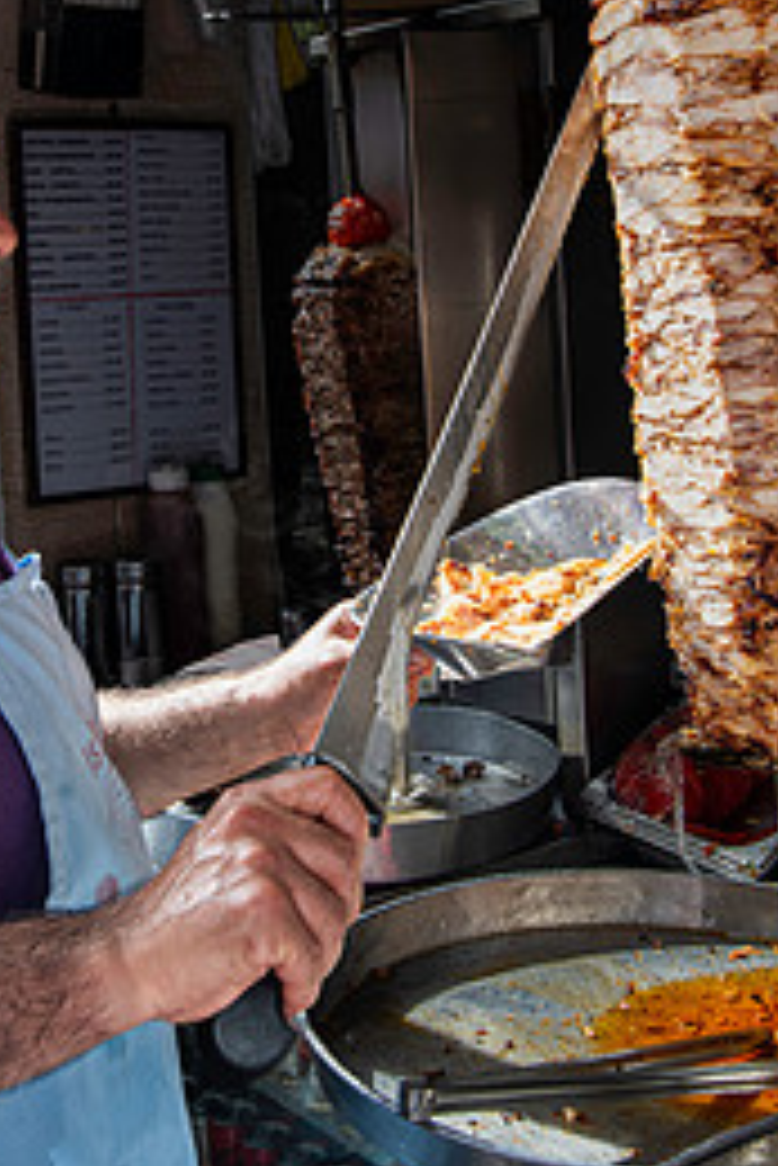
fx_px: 1910
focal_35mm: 59
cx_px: 283
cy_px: 396
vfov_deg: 33.6
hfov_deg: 23.0
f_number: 11
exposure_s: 1/100
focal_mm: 34
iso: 250
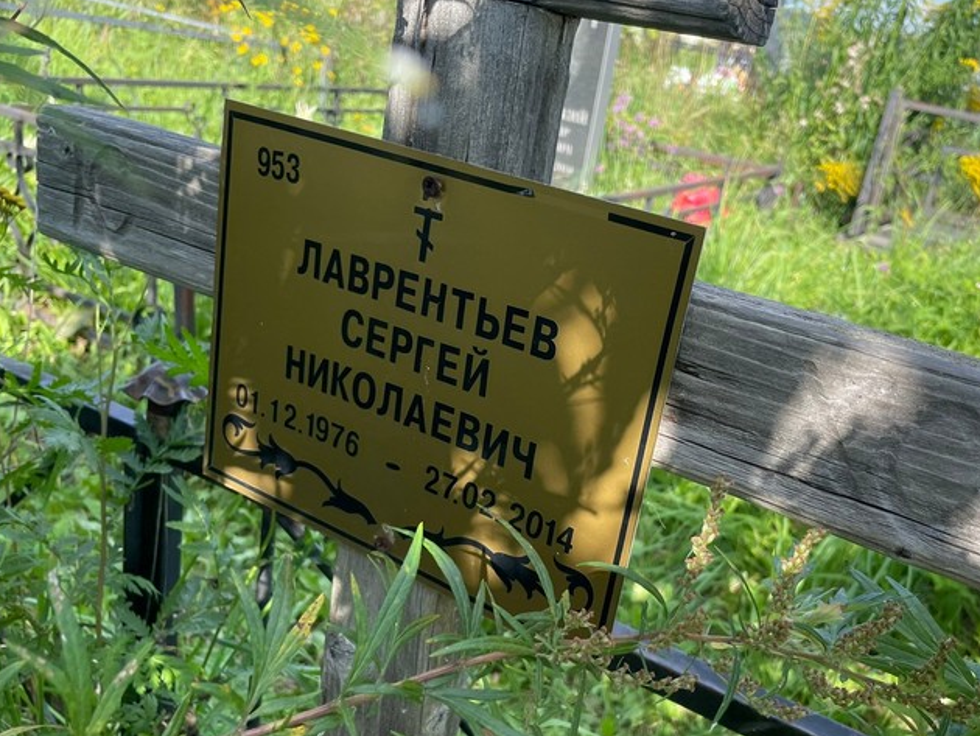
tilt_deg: -24.2
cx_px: 579
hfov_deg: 55.0
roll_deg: -11.6
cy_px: 439
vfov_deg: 42.8
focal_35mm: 33
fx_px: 935
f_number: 1.6
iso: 32
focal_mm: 4.2
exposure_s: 1/703
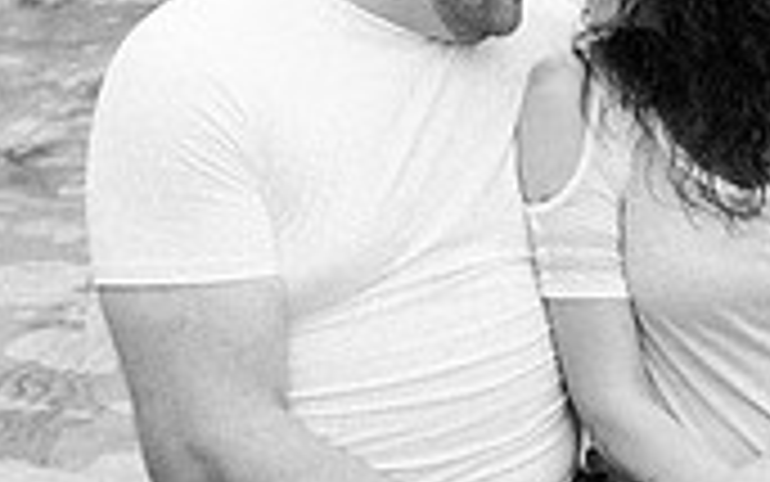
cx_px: 540
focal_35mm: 83
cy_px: -214
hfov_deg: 24.7
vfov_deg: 14.8
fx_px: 1742
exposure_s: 1/160
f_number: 2.8
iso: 200
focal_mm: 24
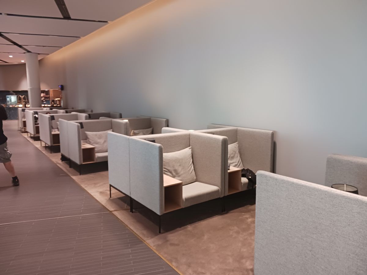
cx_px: 184
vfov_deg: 51.4
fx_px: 286
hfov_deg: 65.3
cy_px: 138
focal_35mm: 27
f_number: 1.8
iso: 320
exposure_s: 1/25
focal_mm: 4
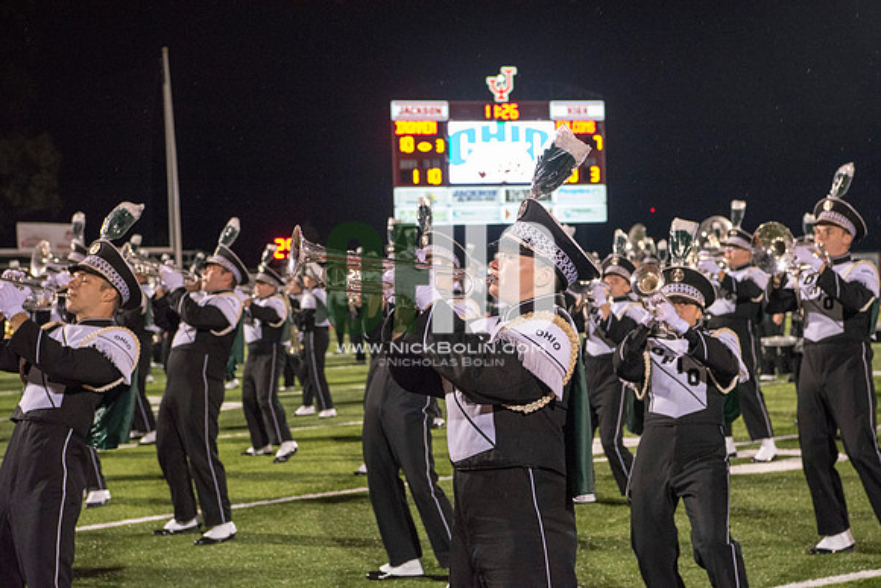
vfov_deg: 19.5
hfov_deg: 28.8
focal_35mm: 70
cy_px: 294
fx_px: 1713
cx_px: 440
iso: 5000
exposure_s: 1/320
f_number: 5.6
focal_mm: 70
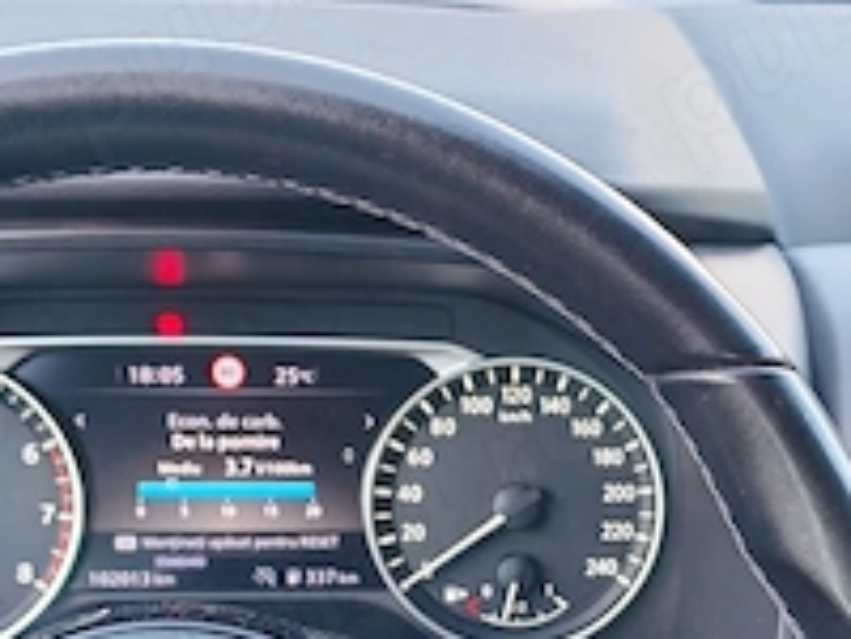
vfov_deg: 17.8
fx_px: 1991
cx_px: 630
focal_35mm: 81
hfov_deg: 23.9
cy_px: 635
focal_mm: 5.52
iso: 80
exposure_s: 1/100
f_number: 1.95
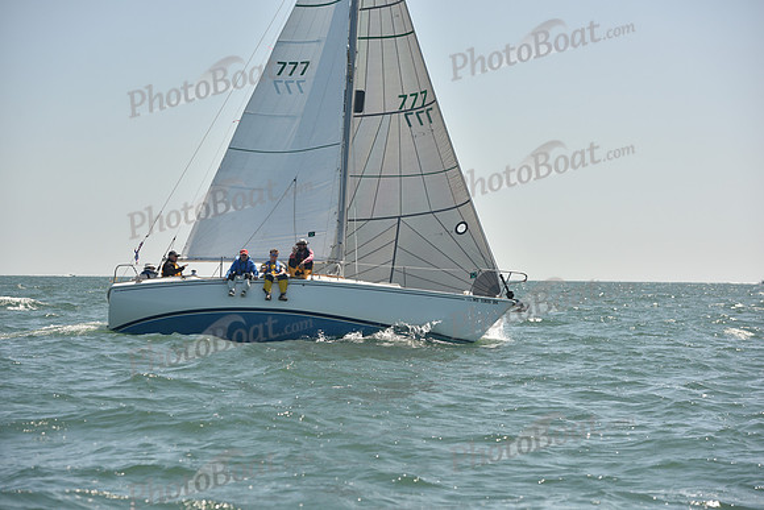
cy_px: 255
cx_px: 382
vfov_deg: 12.2
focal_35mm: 112
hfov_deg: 18.3
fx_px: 2377
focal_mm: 112
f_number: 5
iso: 250
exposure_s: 1/800
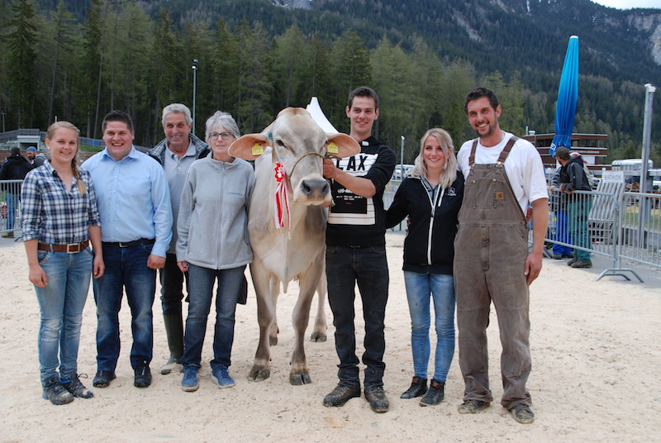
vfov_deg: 32.0
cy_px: 222
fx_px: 772
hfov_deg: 46.3
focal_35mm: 42
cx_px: 330
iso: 100
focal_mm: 28
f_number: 5.6
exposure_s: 1/125
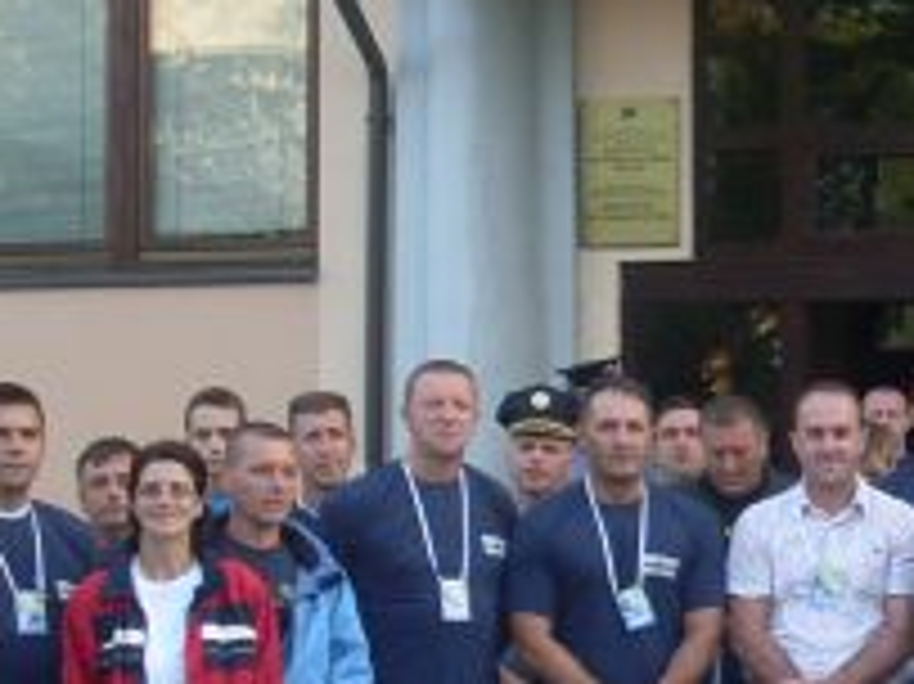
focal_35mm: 120
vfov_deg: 12.2
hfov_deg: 15.8
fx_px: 3167
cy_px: 684
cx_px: 1076
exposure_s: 1/60
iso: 100
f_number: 3
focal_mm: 6.3
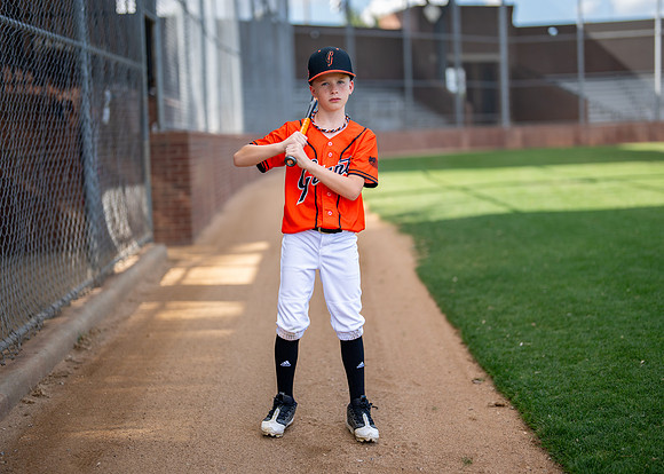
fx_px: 1058
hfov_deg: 34.9
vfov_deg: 25.3
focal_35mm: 56
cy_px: 231
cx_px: 329
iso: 125
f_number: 1.2
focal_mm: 50
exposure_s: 1/2500
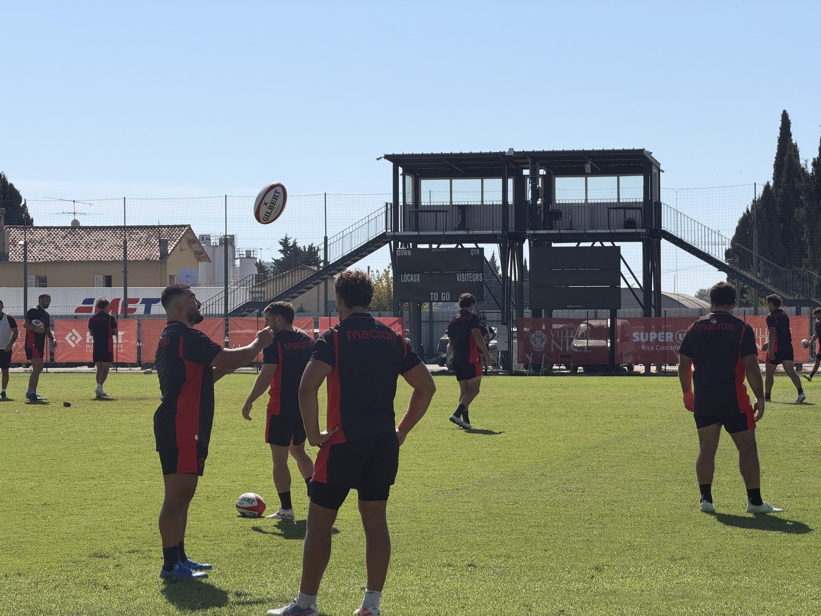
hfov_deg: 19.6
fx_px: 2372
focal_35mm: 100
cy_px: 308
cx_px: 410
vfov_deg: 14.8
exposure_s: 1/942
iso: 20
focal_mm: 16.89
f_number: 2.8
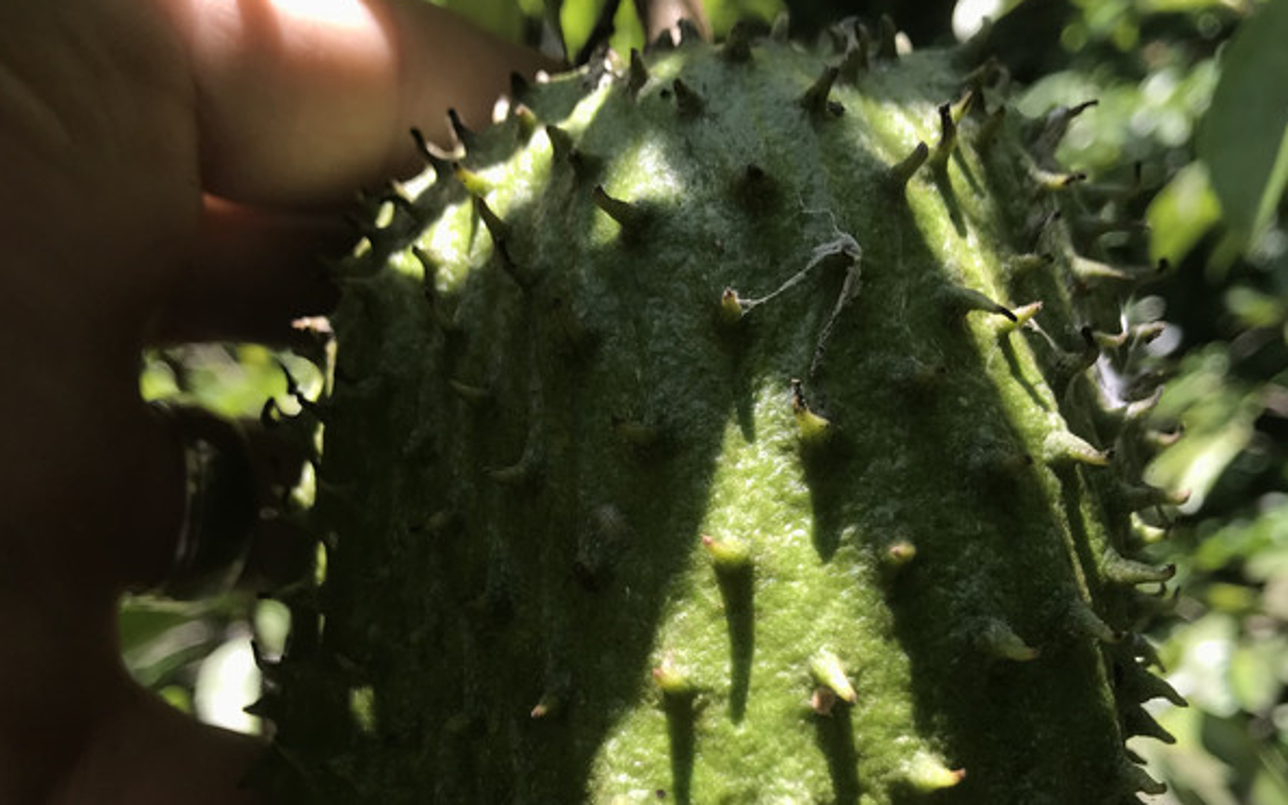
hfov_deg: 49.3
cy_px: 616
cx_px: 644
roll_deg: -10.3
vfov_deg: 31.3
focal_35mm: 40
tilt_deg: -6.4
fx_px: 1404
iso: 20
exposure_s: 1/486
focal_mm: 3.99
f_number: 1.8
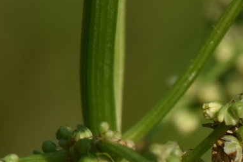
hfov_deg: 1.8
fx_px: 7721
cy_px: 172
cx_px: 235
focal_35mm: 1144
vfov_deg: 1.2
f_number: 22
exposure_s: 1/500
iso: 400
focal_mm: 300
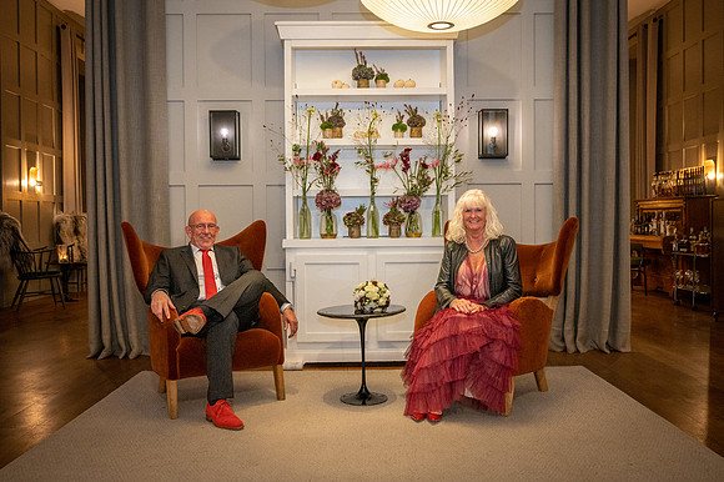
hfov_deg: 57.7
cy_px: 244
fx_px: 657
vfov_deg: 40.3
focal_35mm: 33
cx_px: 372
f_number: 4
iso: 3600
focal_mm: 31.5
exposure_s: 1/60
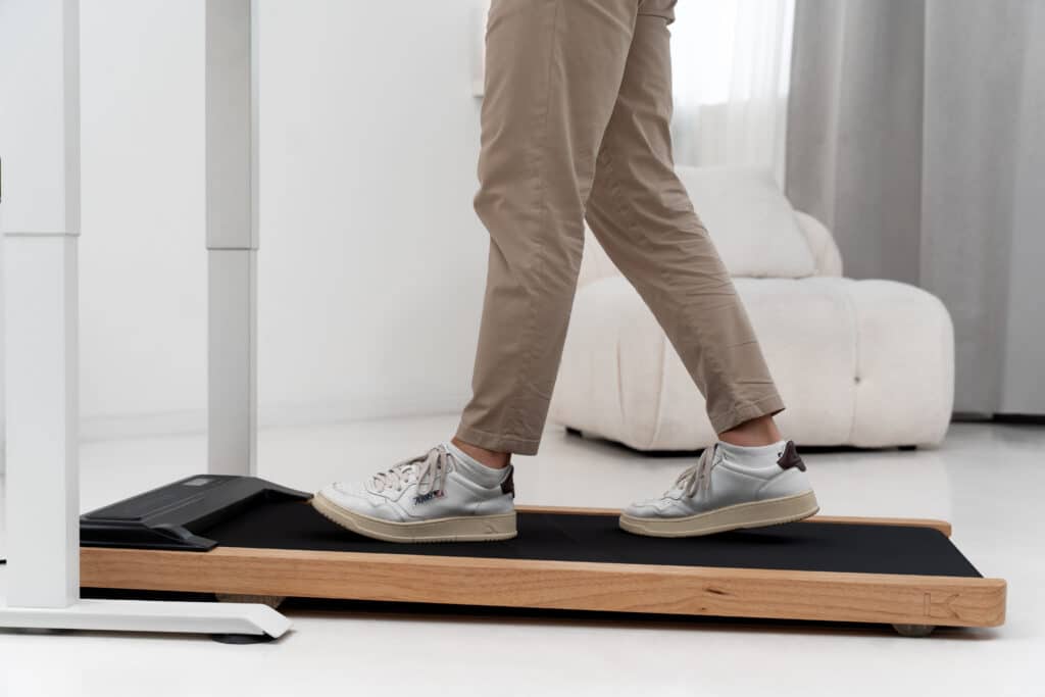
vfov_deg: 26.2
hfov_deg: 38.5
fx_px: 1495
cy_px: 348
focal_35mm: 52
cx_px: 522
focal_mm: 51.5
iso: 800
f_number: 5
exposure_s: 1/500
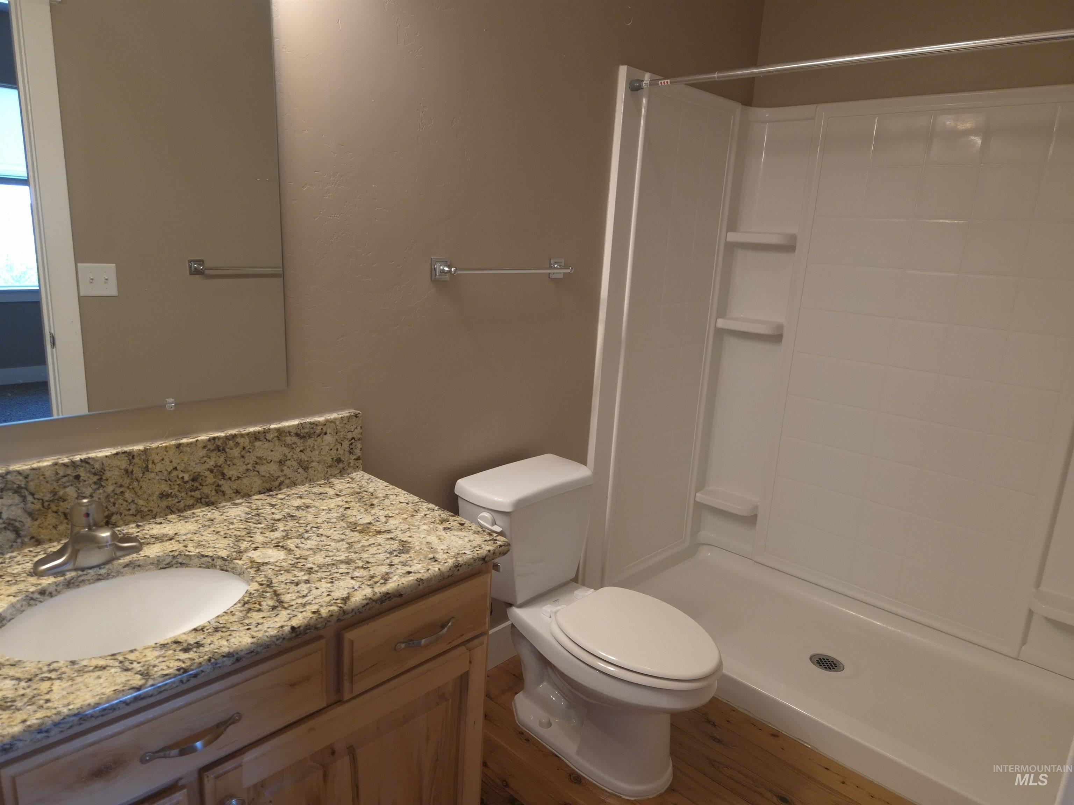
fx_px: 714
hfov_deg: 73.9
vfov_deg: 58.9
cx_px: 537
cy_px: 402
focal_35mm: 23
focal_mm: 5.4
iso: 125
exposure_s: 1/60
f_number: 1.8
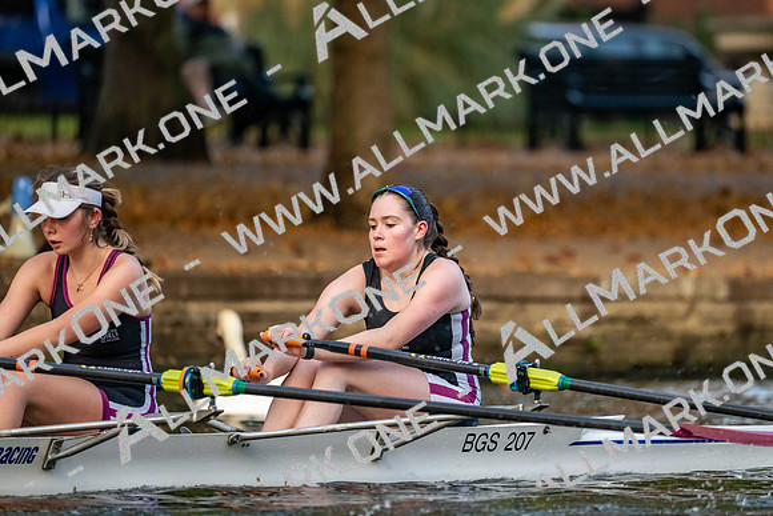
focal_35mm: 400
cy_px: 258
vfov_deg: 3.4
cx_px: 386
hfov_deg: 5.2
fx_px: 8590
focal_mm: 400
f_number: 4.5
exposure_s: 1/2500
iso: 3200
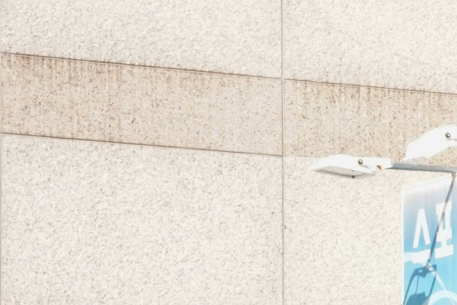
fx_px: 4291
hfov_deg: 5.9
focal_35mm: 338
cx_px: 994
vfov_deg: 4.0
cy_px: 608
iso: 400
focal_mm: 57
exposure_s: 1/50
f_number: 22
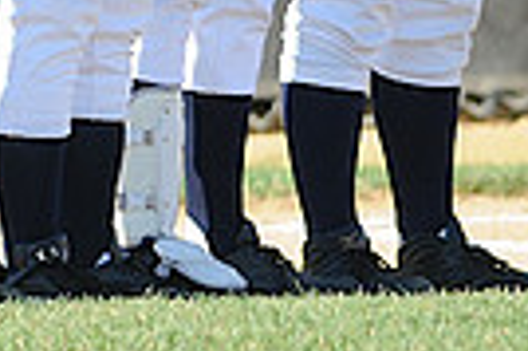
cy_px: -388
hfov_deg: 1.1
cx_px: 12
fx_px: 28433
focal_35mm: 1941
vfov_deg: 0.7
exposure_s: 1/800
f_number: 4
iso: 200
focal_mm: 300
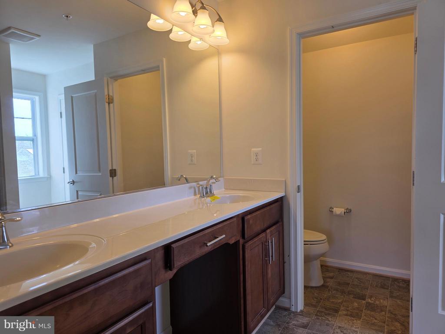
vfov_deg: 58.9
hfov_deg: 73.9
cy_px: 167
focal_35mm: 23
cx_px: 222
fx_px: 296
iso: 25
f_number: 1.7
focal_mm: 6.3
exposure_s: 1/120
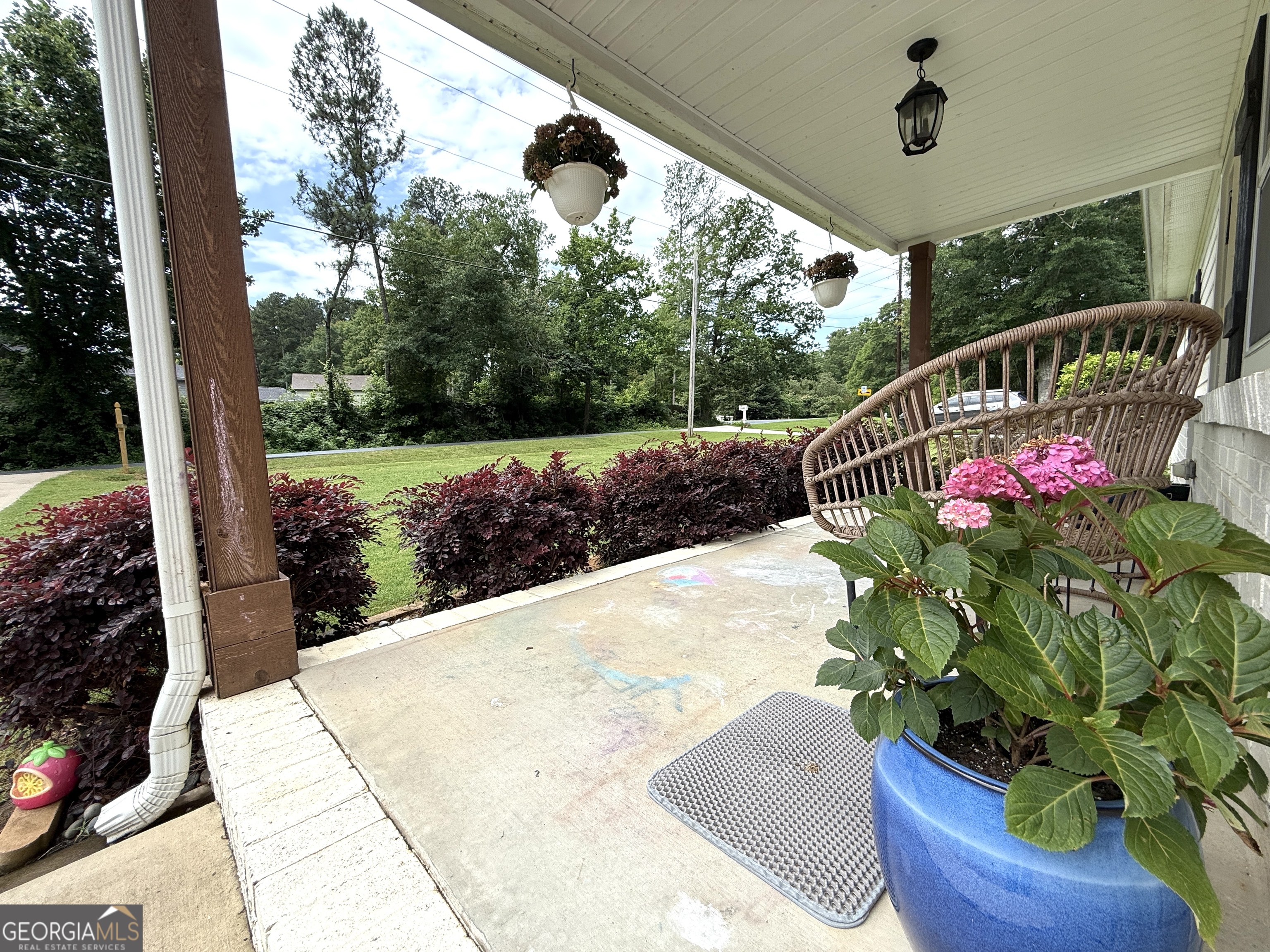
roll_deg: +1.7
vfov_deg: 85.7
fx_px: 514
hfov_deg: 102.1
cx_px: 635
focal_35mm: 14
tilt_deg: -5.3
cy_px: 476
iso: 64
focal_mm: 2.22
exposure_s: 1/1033
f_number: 2.2
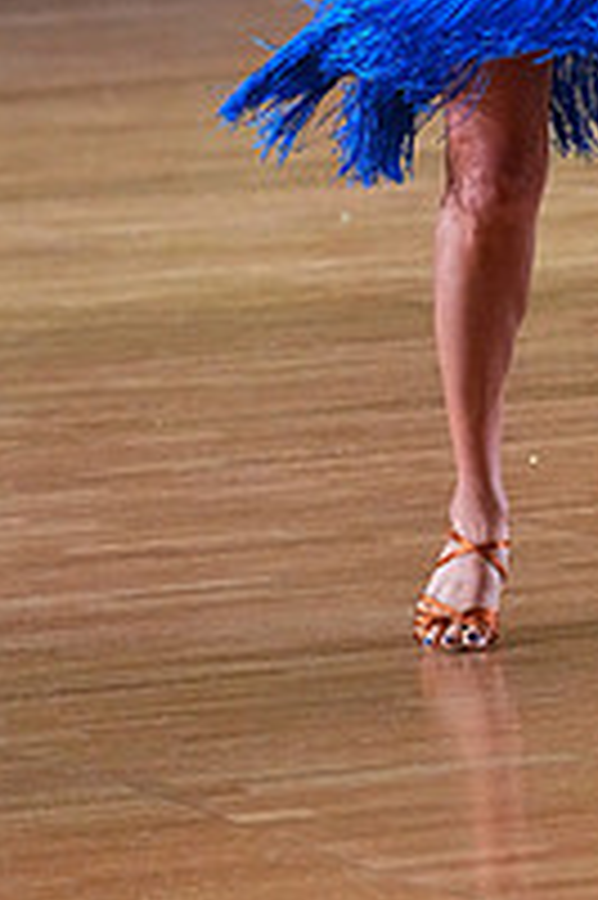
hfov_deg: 3.7
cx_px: 600
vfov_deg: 5.6
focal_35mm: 369
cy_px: -194
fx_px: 9209
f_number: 5
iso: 8000
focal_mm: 127
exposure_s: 1/400
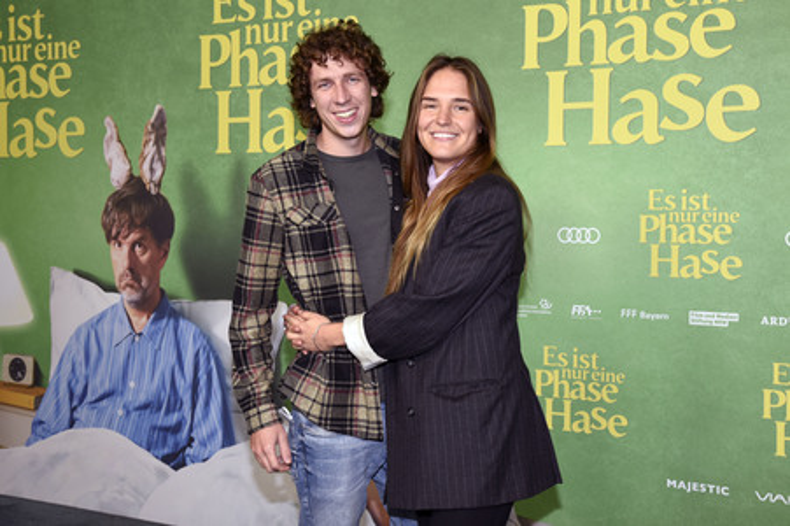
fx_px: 833
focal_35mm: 38
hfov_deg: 50.7
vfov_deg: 35.0
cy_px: 263
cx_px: 395
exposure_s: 1/125
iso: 500
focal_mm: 38
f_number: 6.3
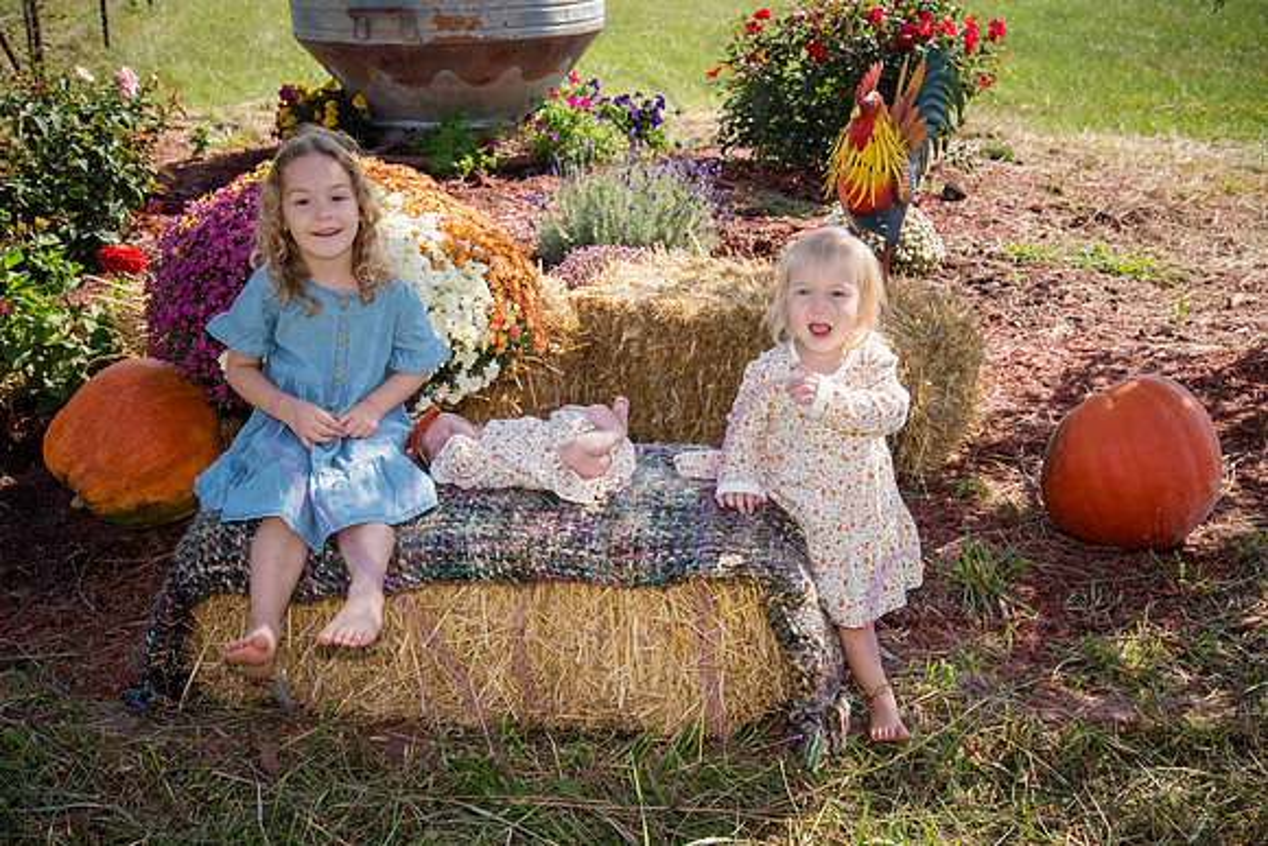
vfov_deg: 28.1
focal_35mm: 48
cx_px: 634
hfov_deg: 41.1
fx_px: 1691
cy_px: 423
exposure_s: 1/500
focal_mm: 48
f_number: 9
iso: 400
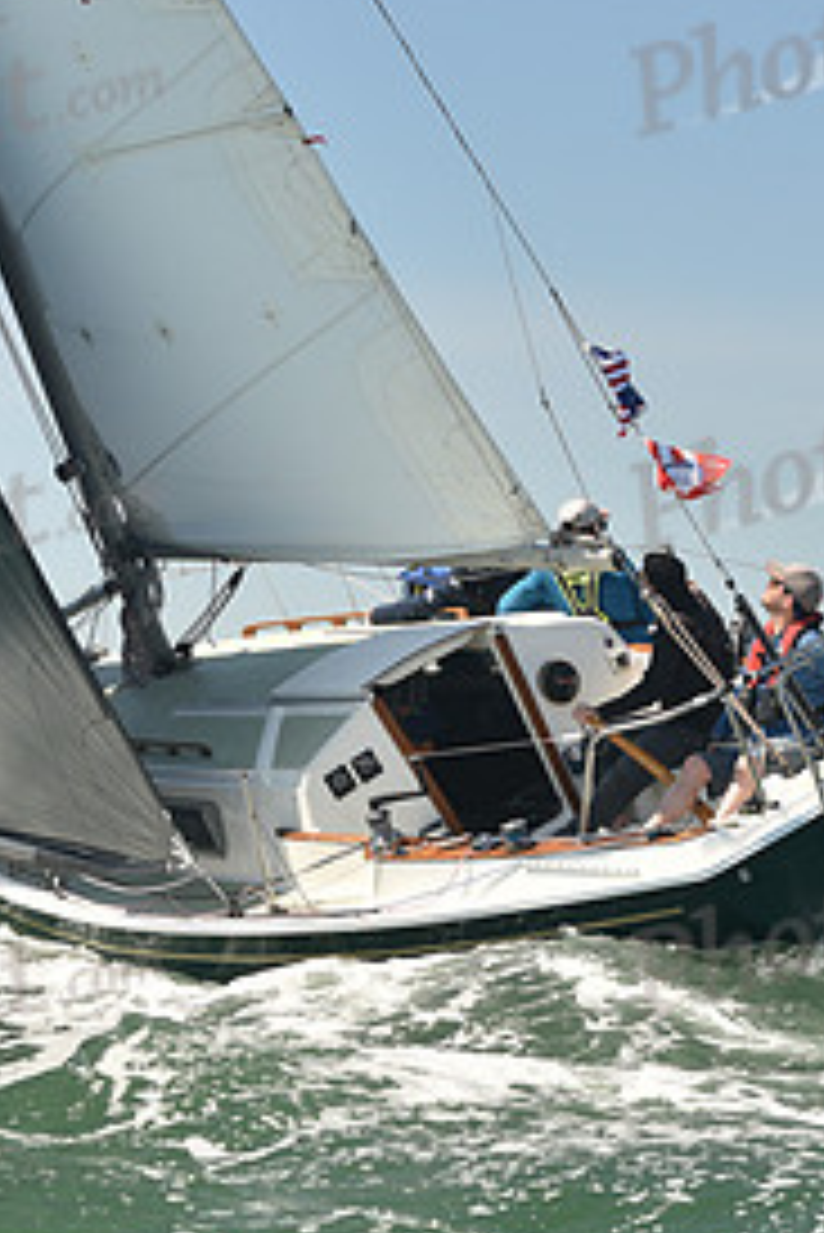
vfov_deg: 13.9
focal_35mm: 148
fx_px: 5075
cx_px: 401
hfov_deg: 9.3
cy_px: 731
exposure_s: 1/800
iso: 250
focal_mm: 70
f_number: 4
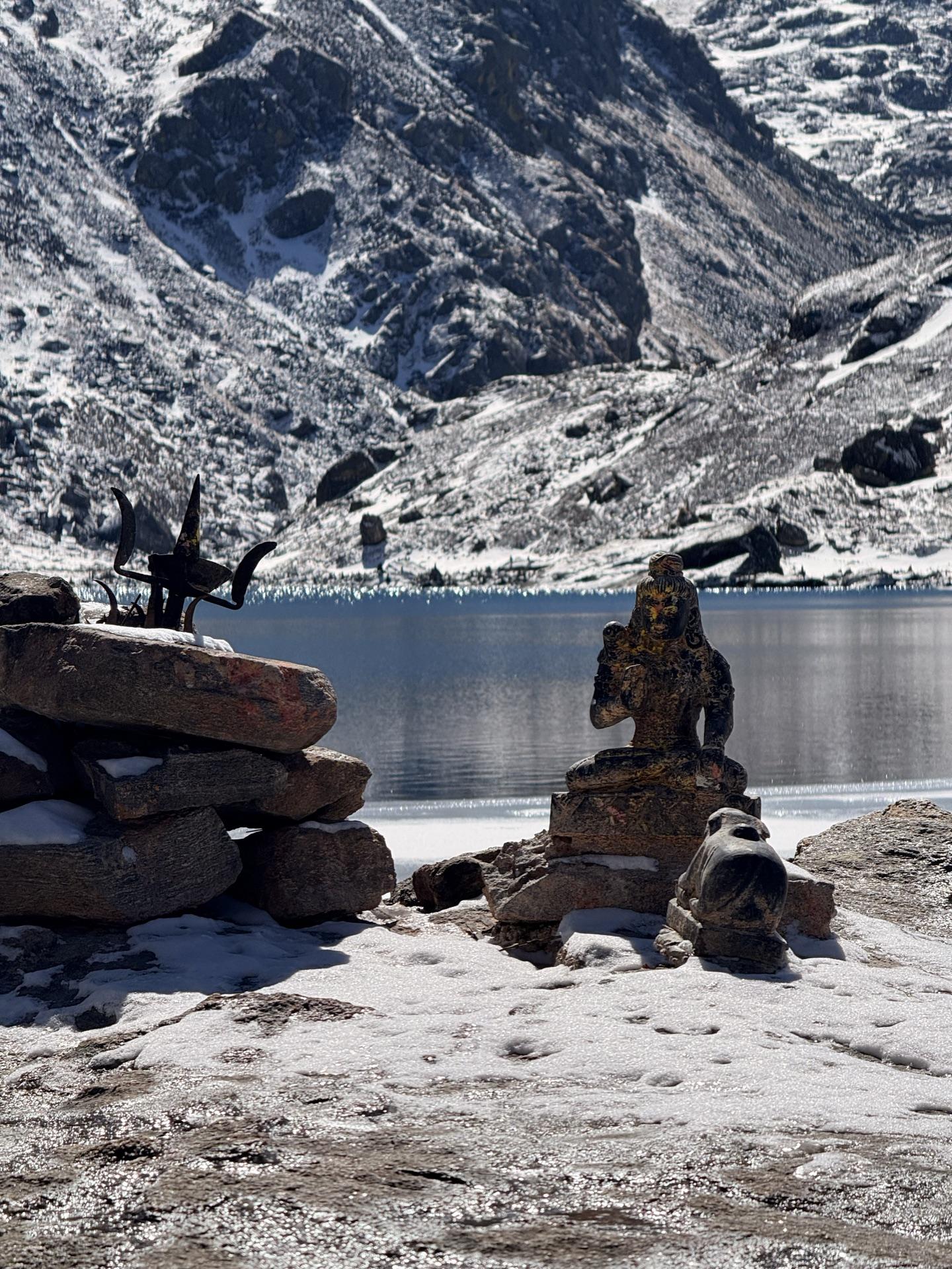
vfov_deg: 16.4
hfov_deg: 12.3
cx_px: 476
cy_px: 634
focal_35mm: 120
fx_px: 4400
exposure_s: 1/3344
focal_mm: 15.66
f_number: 2.8
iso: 50
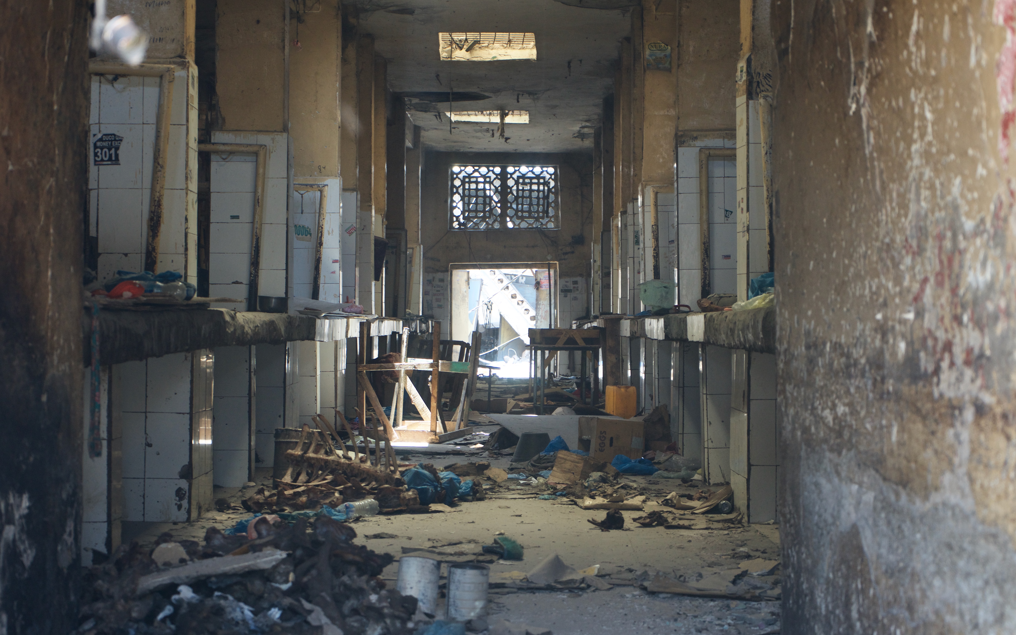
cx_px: 503
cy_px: 341
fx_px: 1994
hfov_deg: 28.6
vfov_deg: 18.1
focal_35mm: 72
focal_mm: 70
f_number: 5.6
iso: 500
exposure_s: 1/80
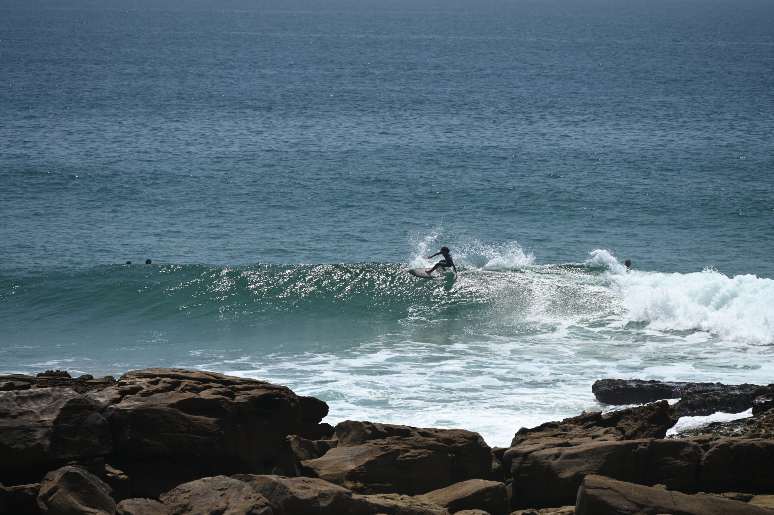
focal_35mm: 200
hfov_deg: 10.3
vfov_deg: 6.9
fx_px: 4297
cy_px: 258
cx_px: 387
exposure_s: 1/2500
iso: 320
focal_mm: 200
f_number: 6.3
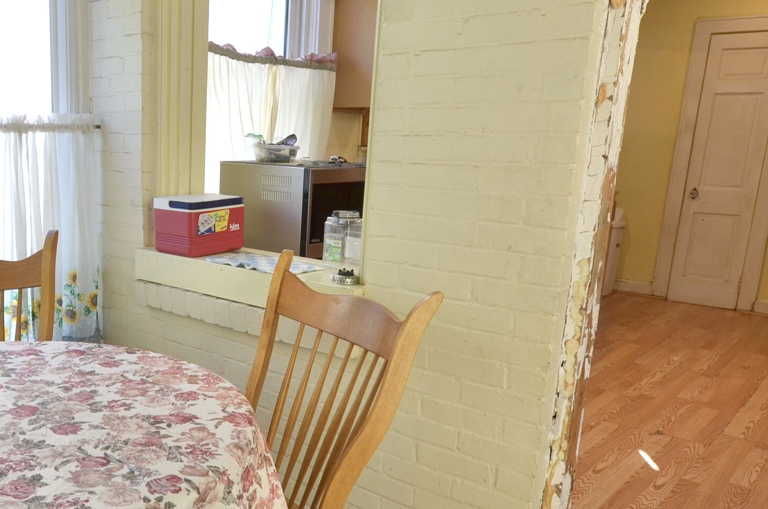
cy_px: 288
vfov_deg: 40.9
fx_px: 681
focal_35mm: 32
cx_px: 177
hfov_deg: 55.5
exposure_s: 1/15
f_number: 8
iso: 200
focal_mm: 10
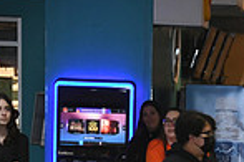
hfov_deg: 6.4
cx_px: 226
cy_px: 352
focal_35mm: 321
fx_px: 2175
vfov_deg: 4.2
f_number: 5
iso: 4000
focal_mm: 70
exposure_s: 1/200
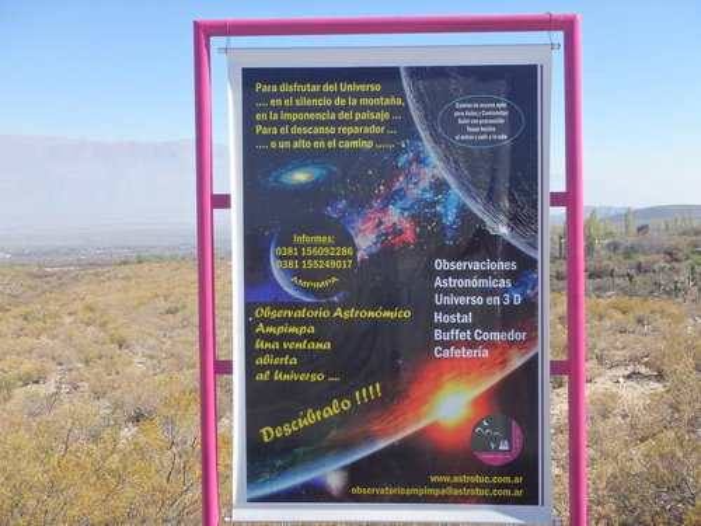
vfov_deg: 33.6
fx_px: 871
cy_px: 263
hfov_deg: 43.9
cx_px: 350
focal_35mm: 43
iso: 125
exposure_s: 1/500
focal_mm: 7.7
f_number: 4.8
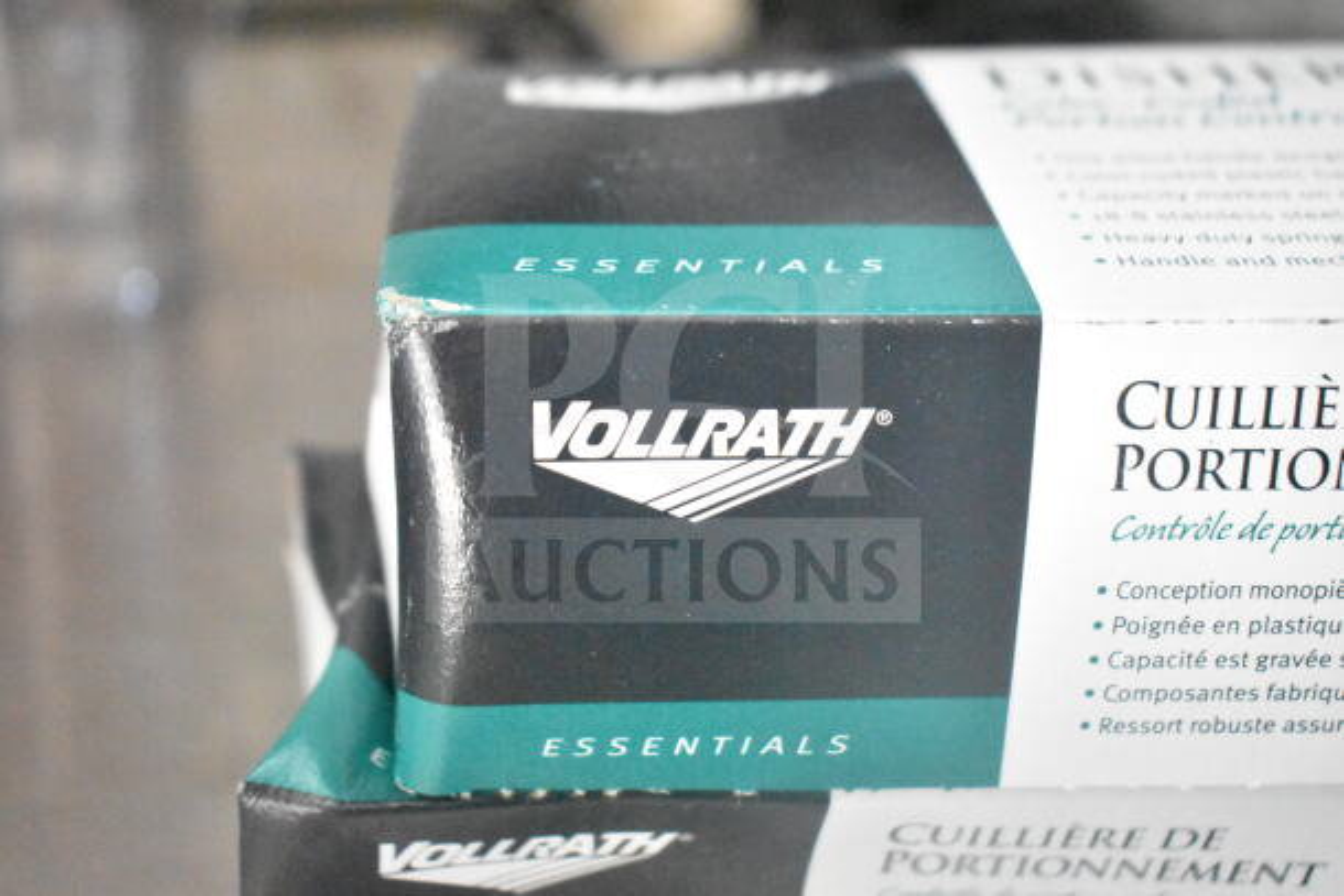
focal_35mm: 51
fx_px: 1904
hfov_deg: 38.9
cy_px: 448
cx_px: 672
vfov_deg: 26.5
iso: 22800
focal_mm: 34
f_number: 4.5
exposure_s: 1/50
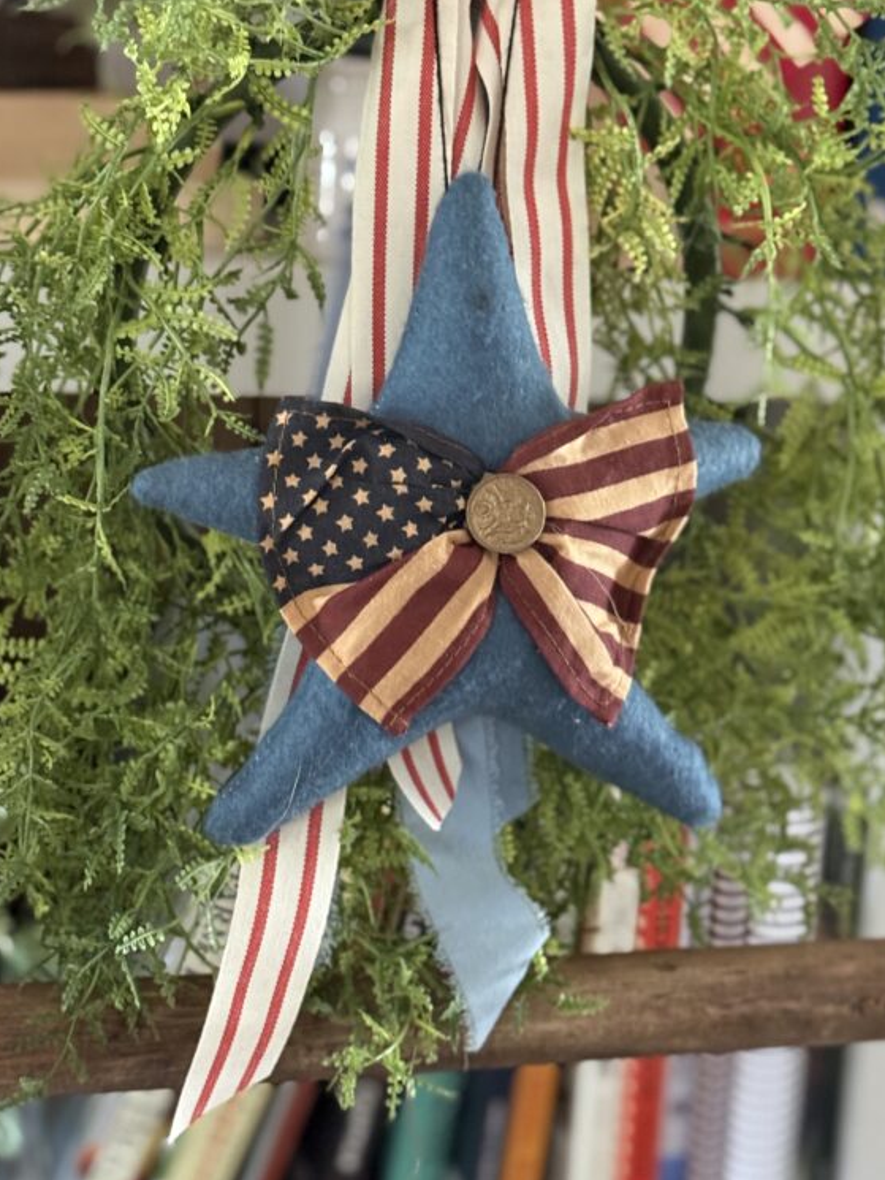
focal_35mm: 66
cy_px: 477
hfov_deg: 22.3
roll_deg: -3.3
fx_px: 2249
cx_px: 394
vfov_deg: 29.3
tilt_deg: -9.9
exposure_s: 1/30
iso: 640
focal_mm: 6.76
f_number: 1.78
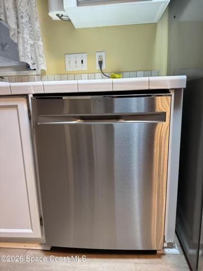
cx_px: 102
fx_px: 188
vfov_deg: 71.6
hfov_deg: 56.8
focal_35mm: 24
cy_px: 136
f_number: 1.78
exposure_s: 1/60
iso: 200
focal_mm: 6.76
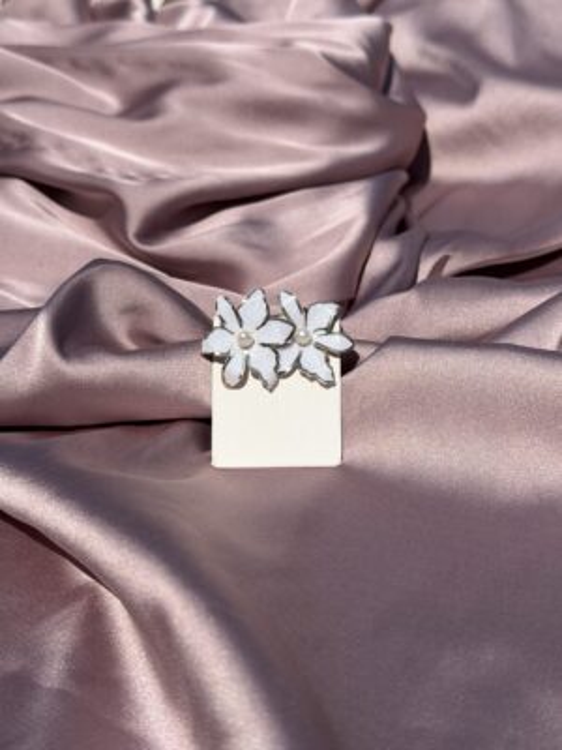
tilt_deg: -31.2
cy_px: 375
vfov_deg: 39.7
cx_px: 281
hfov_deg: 30.3
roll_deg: +2.6
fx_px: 1039
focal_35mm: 48
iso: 64
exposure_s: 1/16129
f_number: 1.78
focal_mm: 6.76
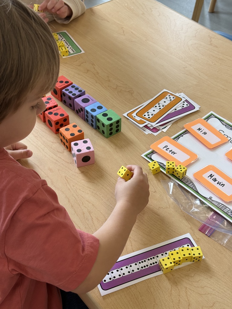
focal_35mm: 48
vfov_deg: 39.7
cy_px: 154
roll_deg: -0.7
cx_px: 116
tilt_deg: -43.9
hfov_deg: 30.3
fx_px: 429
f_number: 1.78
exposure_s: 1/121
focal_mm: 6.76
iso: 64
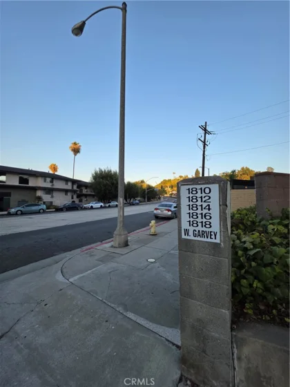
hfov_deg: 89.9
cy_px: 194
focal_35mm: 13
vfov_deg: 106.2
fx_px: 145
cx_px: 145
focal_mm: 2.2
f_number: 1.9
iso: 32
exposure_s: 1/381
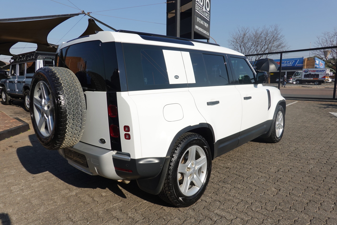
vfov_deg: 53.1
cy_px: 112
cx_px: 168
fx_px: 225
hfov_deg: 73.7
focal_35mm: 24
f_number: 4
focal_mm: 9
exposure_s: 1/1000
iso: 125
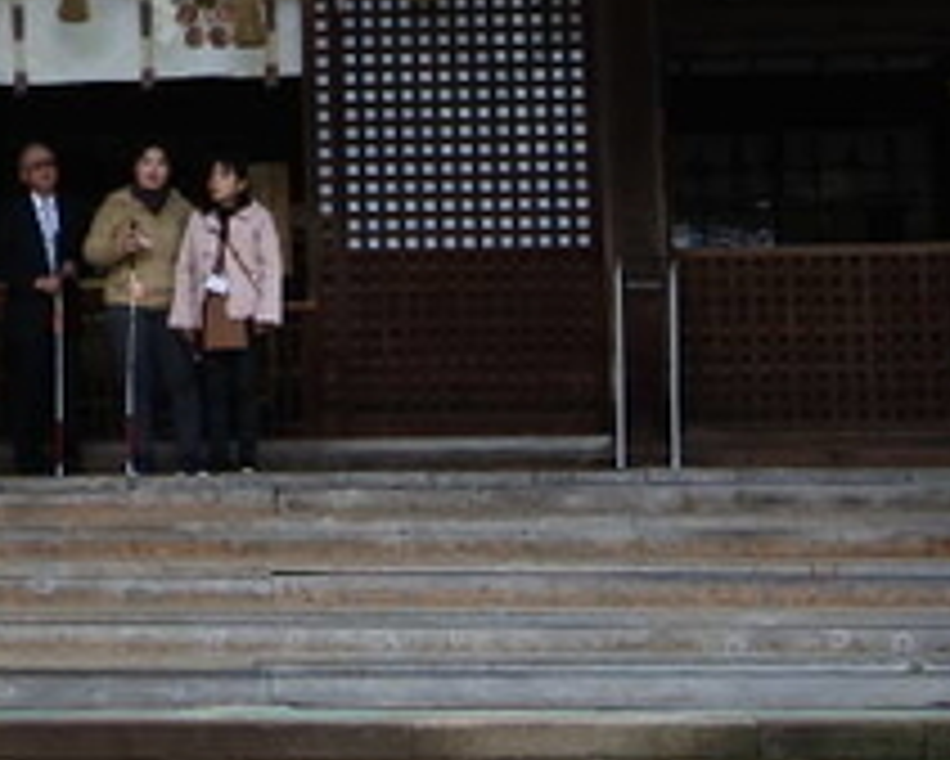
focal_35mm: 155
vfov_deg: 9.7
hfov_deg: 12.2
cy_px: -360
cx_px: -126
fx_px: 4360
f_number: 4
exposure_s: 1/250
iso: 160
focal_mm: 11
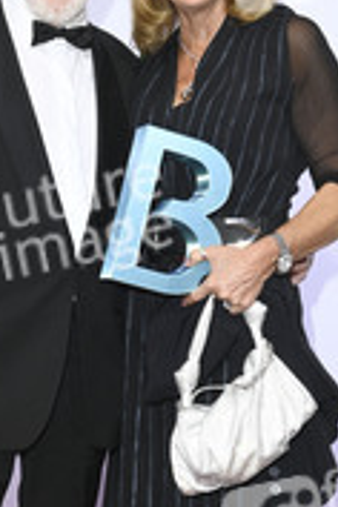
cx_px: 109
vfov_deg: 23.4
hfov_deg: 15.9
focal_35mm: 86
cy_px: 375
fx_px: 1211
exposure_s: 1/250
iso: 400
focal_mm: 38
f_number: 6.3
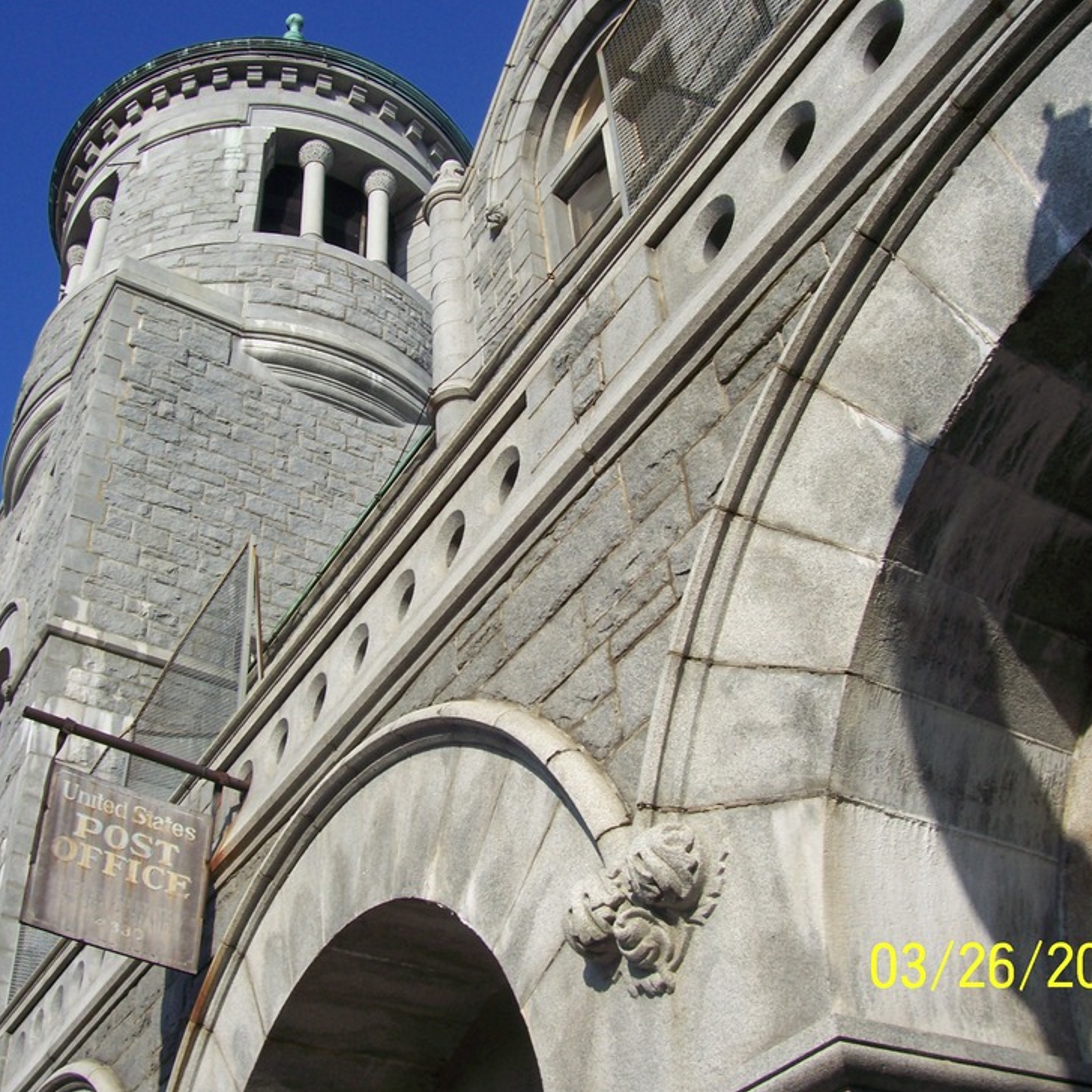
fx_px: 1463
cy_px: 549
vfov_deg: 40.9
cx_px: 495
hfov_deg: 40.9
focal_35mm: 41
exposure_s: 1/500
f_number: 5.1
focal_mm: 5.6
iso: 80
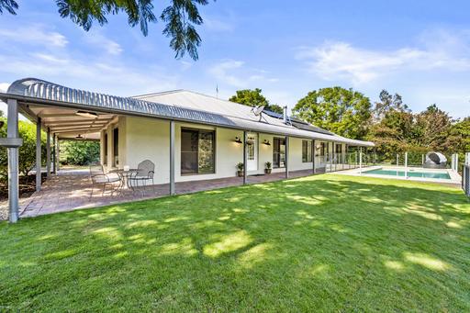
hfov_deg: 104.3
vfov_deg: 81.2
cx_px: 235
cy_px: 156
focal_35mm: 14
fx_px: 183
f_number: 11
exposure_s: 1/60
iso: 320
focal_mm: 14
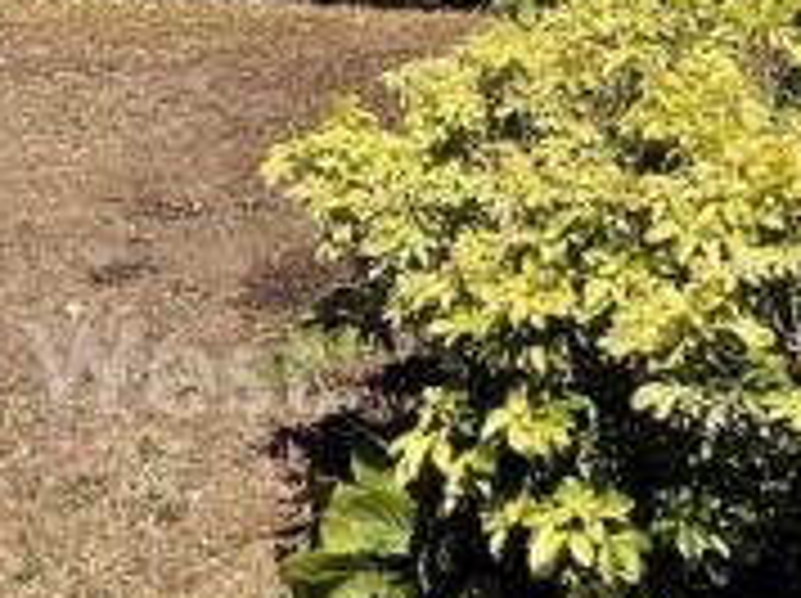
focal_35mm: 95
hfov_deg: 20.5
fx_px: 2195
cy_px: -299
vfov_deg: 14.5
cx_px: 182
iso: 16
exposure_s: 1/1577
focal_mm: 3
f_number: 1.8
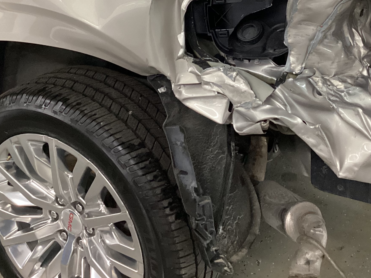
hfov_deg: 33.2
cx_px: 220
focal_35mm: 58
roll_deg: +1.8
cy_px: 34
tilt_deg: -20.8
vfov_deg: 24.6
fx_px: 621
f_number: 2.4
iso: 320
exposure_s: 1/50
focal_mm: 3.3
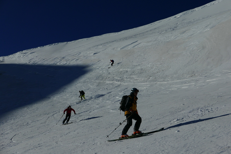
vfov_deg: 24.2
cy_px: 77
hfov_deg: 35.6
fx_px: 360
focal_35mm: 56
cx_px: 116
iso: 200
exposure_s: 1/6400
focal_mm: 25.4
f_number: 5.6
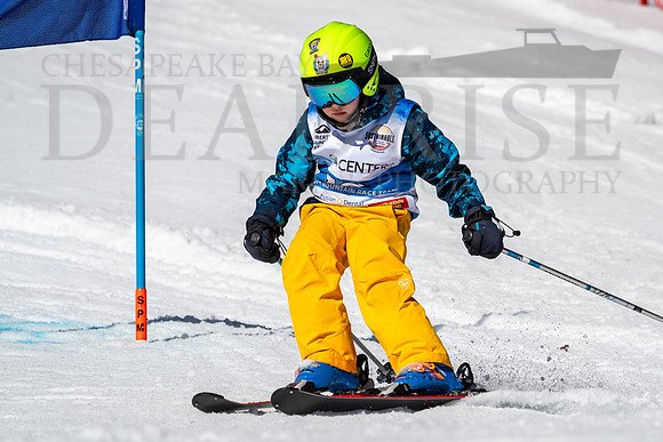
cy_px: 237
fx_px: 13922
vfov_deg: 1.8
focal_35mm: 756
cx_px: 418
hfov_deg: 2.7
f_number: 8
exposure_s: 1/2000
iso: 200
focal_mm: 400
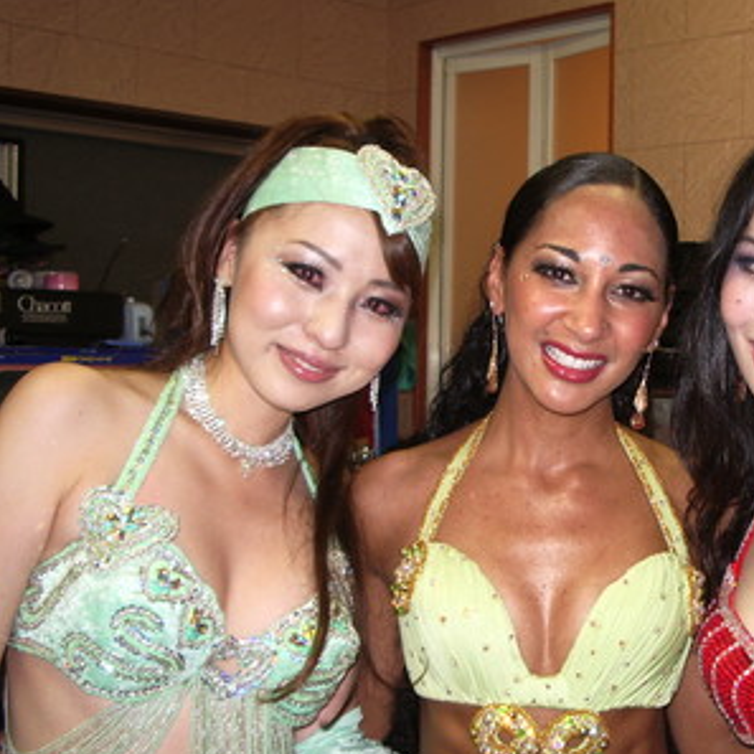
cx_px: 569
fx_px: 1355
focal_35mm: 55
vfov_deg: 31.1
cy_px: 427
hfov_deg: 30.5
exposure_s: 1/50
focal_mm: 6.8
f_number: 2.8
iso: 100
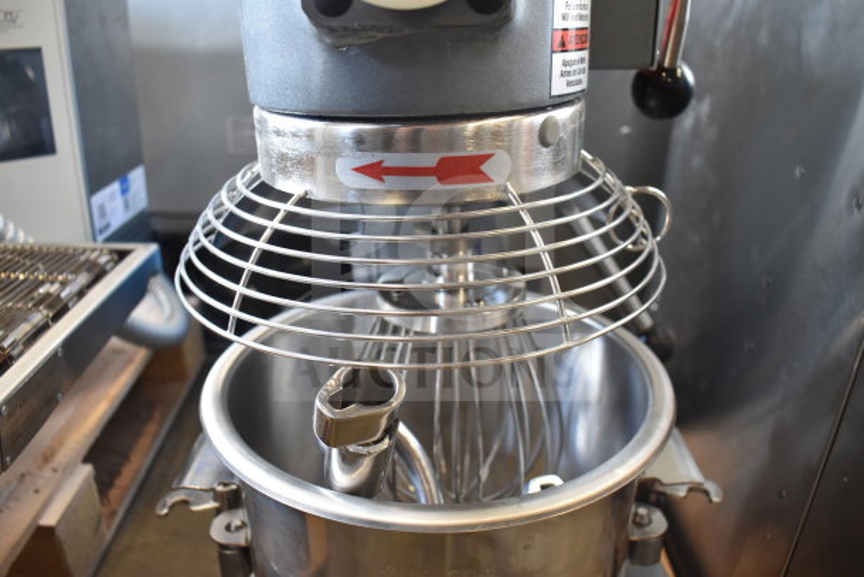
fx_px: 720
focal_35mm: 30
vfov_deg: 43.6
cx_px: 432
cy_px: 288
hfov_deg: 61.9
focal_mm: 20
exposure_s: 1/30
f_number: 3.5
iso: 800
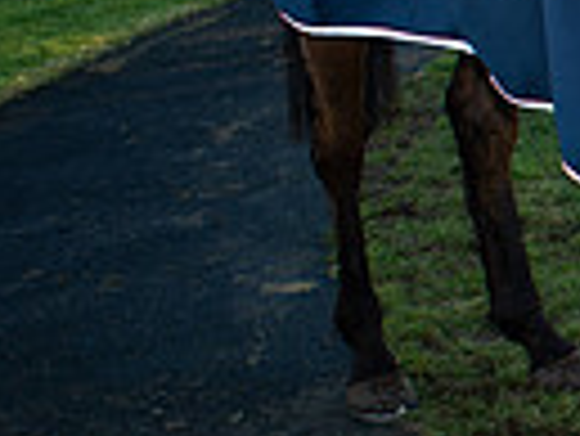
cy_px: -5
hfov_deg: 13.0
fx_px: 1912
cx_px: 1399
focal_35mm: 114
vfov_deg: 12.8
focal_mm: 24
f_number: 5.6
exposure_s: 1/250
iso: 800
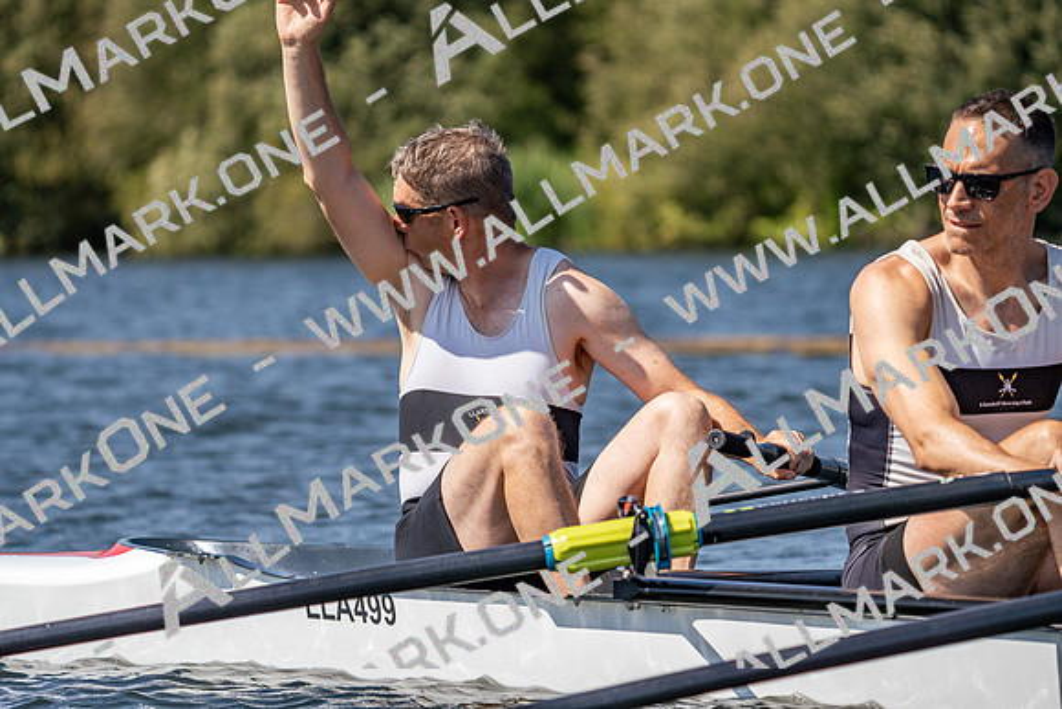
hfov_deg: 8.0
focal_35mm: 257
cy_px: 354
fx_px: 7583
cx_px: 531
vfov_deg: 5.4
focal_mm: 257
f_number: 5.6
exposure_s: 1/2000
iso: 250
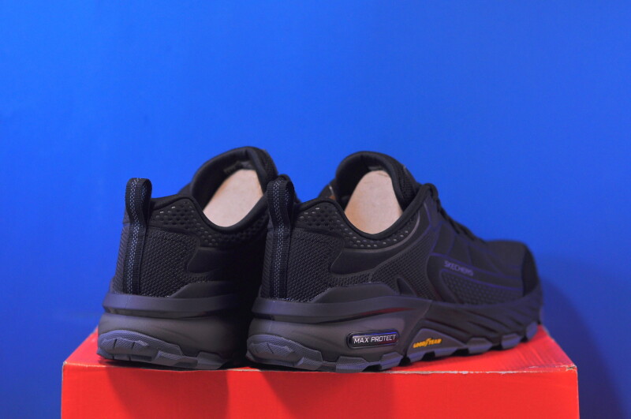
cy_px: 210
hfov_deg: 27.0
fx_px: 1313
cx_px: 316
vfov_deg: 18.1
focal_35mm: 75
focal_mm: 50
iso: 250
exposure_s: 1/320
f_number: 3.2
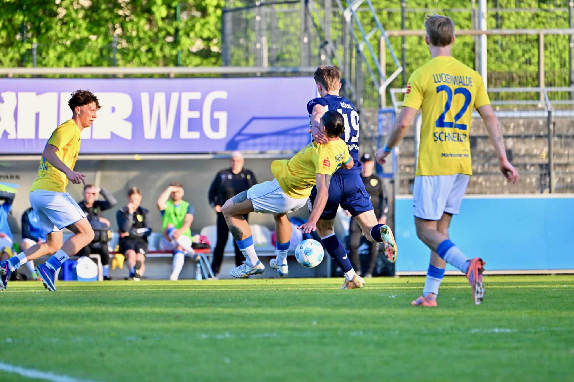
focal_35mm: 370
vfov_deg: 3.7
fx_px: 5899
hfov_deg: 5.6
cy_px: 191
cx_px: 287
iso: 2000
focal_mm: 370
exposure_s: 1/1600
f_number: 5.6
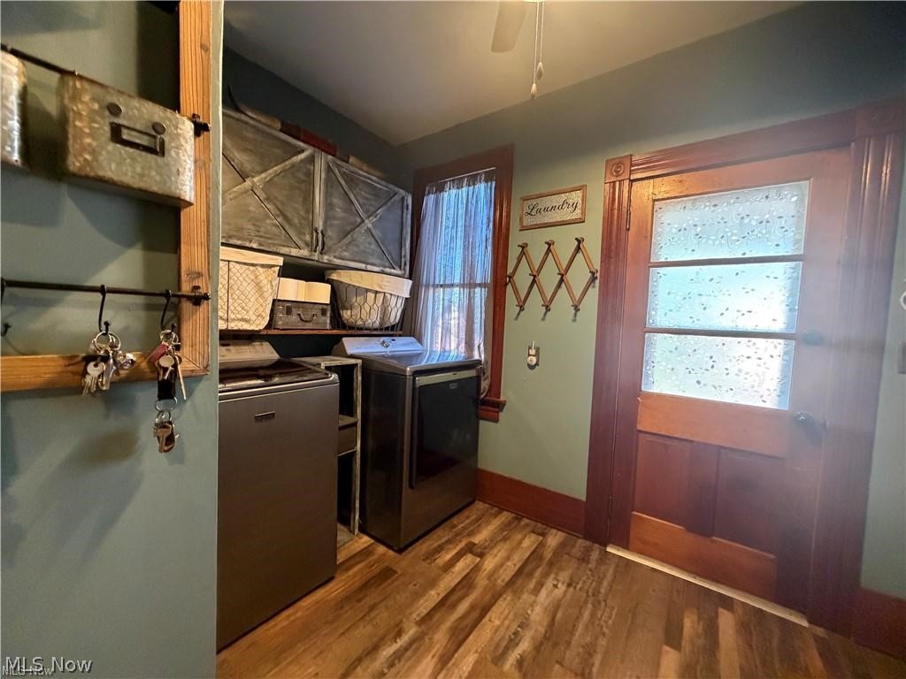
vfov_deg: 85.7
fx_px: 366
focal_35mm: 14
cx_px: 453
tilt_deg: -2.8
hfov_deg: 102.1
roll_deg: -2.1
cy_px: 340
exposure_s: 1/60
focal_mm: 2.22
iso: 640
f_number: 2.2
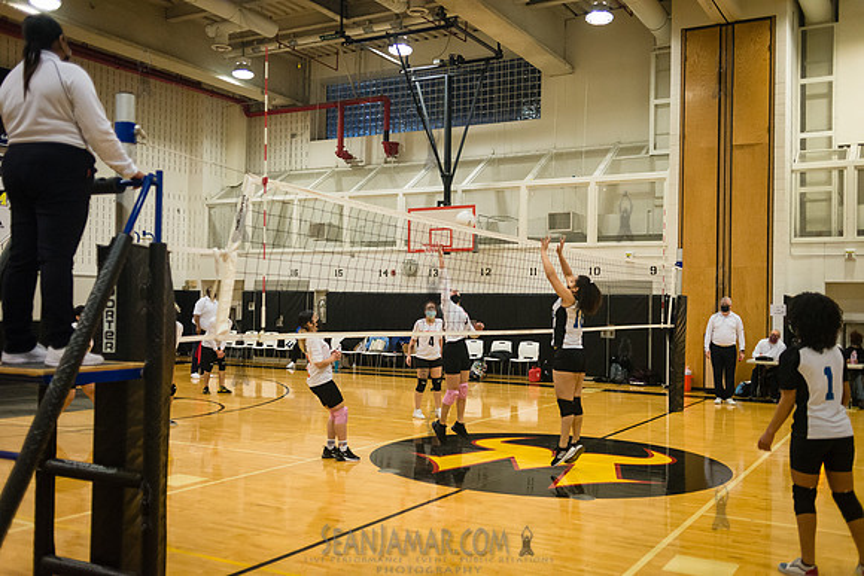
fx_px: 840
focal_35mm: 35
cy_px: 288
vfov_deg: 37.9
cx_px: 432
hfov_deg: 54.4
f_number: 2.8
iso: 4000
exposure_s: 1/250
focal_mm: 35
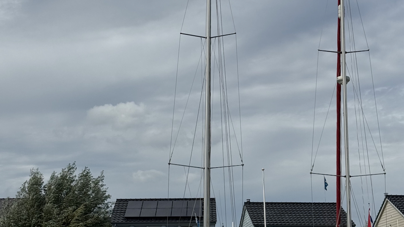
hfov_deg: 29.0
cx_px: 202
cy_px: 115
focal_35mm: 73
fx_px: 782
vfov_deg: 16.5
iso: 80
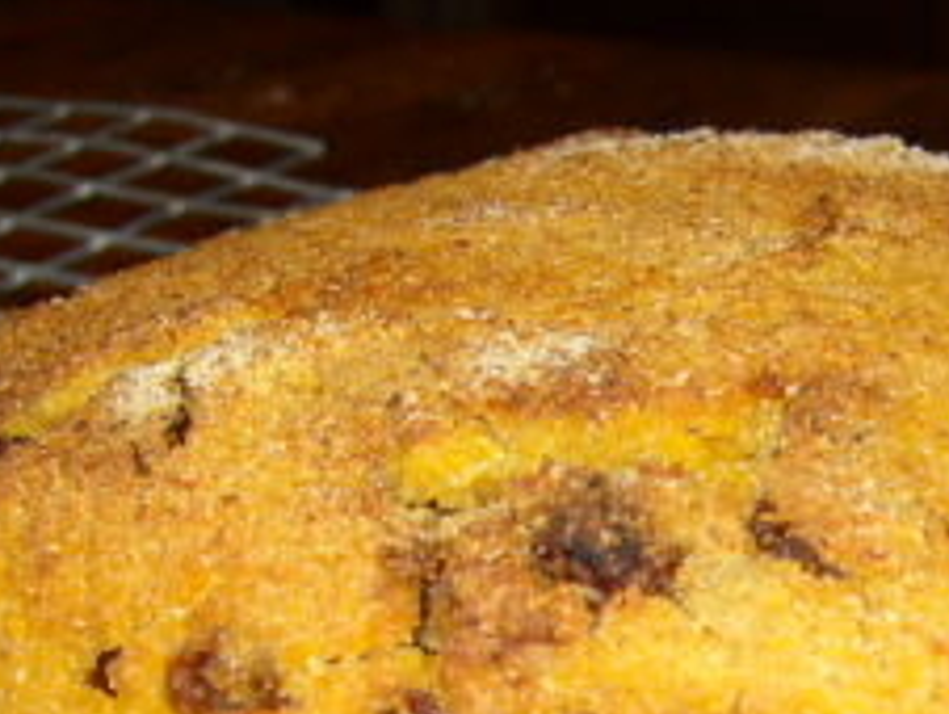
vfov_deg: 14.7
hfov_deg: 19.6
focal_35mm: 99
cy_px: 722
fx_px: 2717
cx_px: 756
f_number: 2.8
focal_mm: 7.4
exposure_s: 1/30
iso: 100
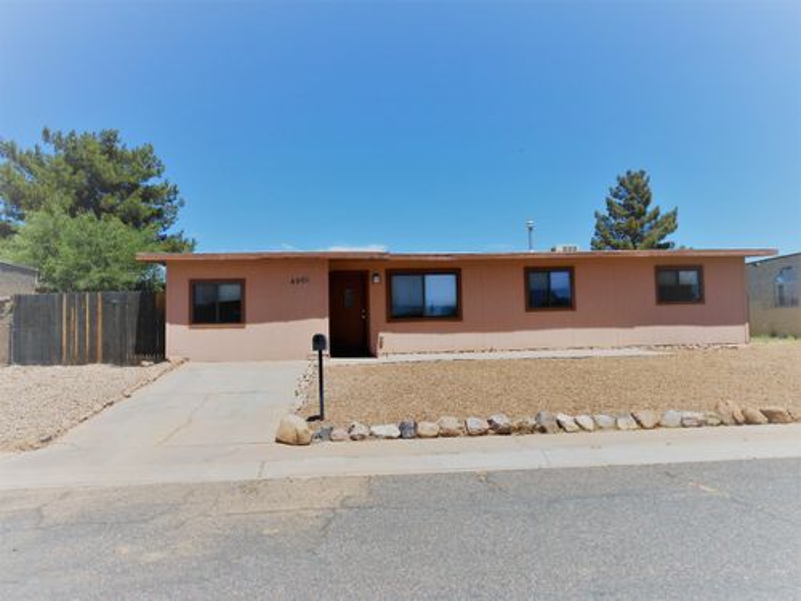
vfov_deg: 46.8
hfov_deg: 60.0
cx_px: 400
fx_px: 694
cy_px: 300
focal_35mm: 30
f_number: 3.8
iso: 80
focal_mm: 5.3
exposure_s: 1/1250
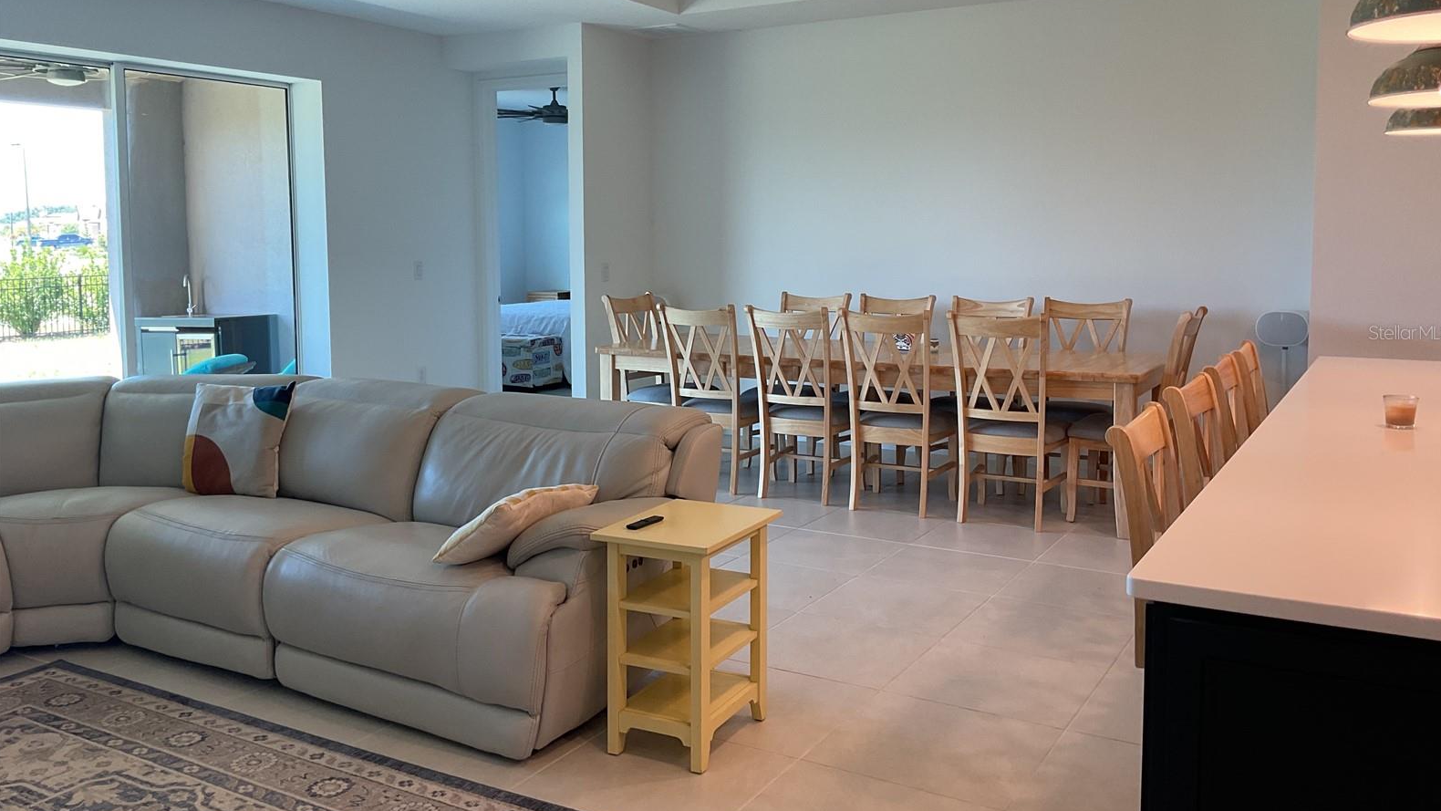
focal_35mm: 32
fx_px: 1223
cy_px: 332
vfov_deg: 36.6
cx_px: 725
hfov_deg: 61.0
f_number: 1.8
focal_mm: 3
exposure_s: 1/60
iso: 40
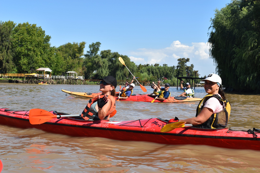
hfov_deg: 42.3
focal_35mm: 46
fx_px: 336
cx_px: 130
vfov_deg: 28.9
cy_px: 86
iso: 200
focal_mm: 31
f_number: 10
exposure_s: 1/400
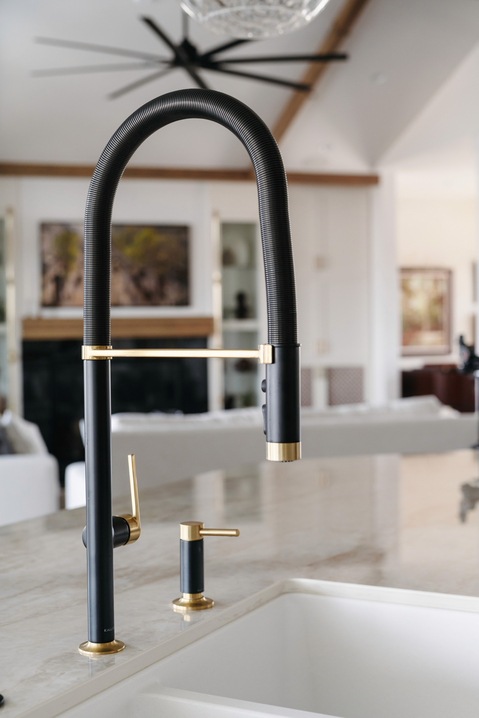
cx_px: 240
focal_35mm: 50
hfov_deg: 27.0
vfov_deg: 39.6
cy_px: 359
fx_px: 998
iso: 400
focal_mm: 50
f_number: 4.5
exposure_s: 1/125
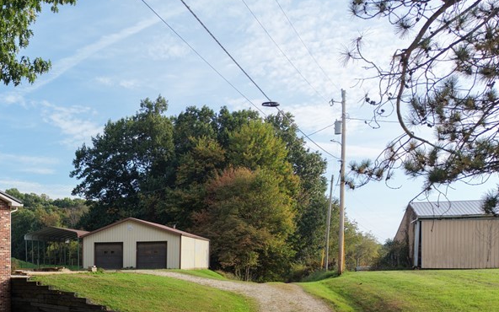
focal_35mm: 44
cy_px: 299
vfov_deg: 27.8
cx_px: 73
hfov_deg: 42.4
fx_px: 598
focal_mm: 8.67
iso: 100
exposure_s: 1/725
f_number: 1.8
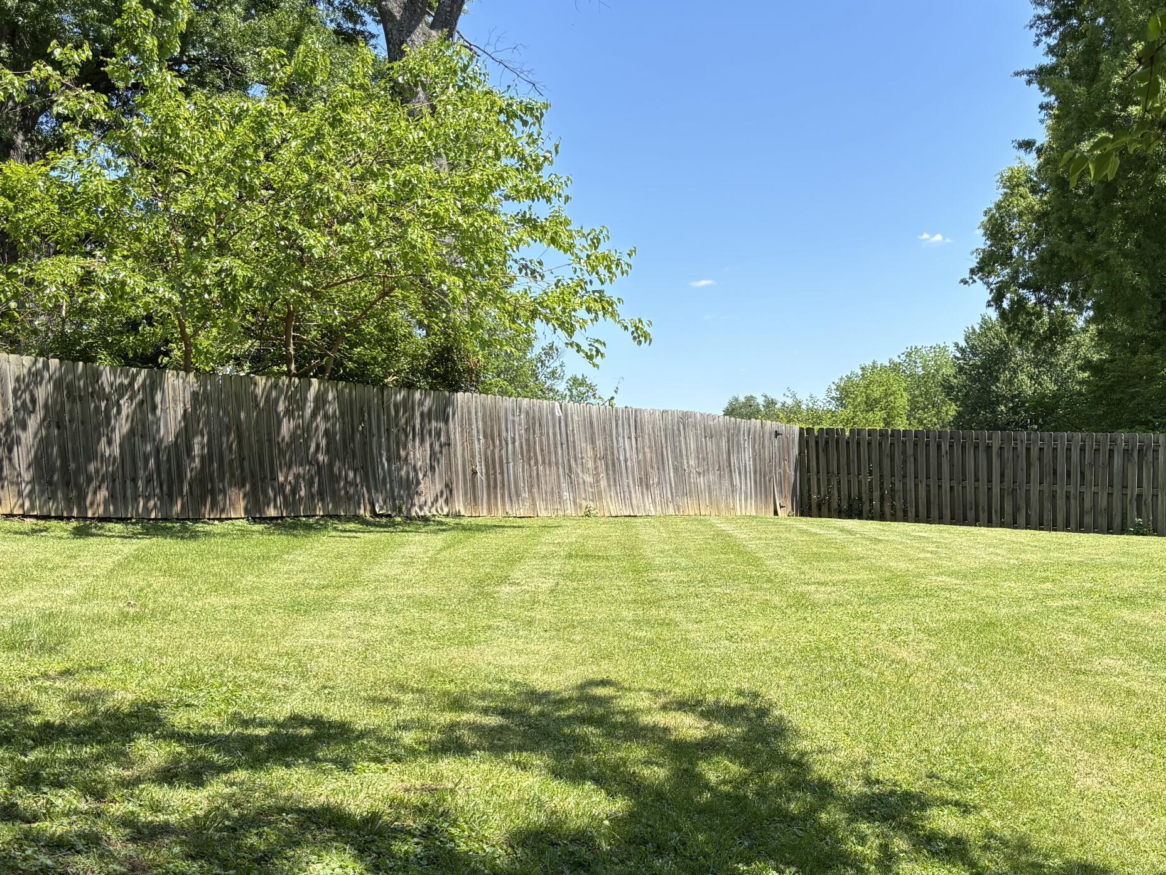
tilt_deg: -6.0
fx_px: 1415
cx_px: 697
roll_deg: +2.6
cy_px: 610
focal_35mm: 42
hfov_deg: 44.6
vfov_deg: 33.9
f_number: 1.6
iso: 50
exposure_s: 1/1667
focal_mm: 5.96
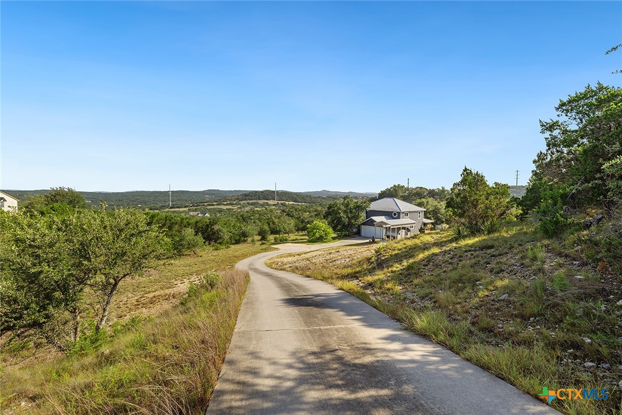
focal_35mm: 16
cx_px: 311
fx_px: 276
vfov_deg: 73.7
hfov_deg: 96.7
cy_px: 208
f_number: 7.1
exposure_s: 1/250
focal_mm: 16
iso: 125
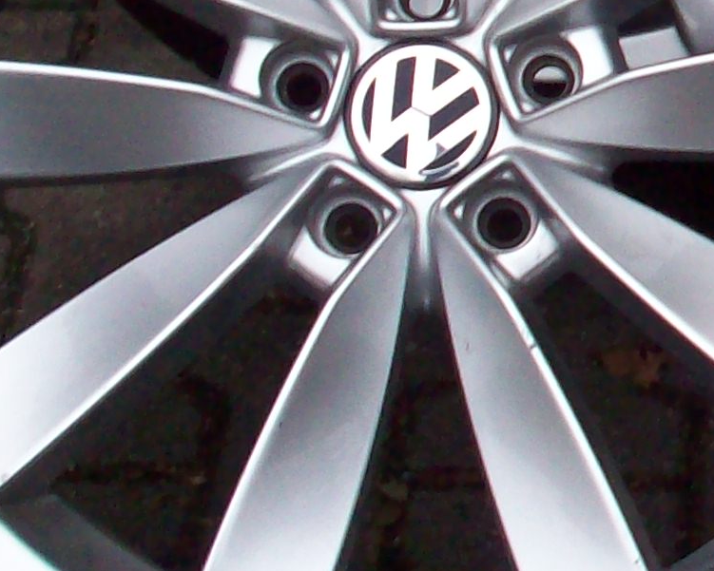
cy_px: -113
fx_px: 3107
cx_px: 1097
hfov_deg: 12.4
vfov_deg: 10.3
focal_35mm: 147
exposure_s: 1/38.4
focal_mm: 6.2
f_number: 2.8
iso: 160
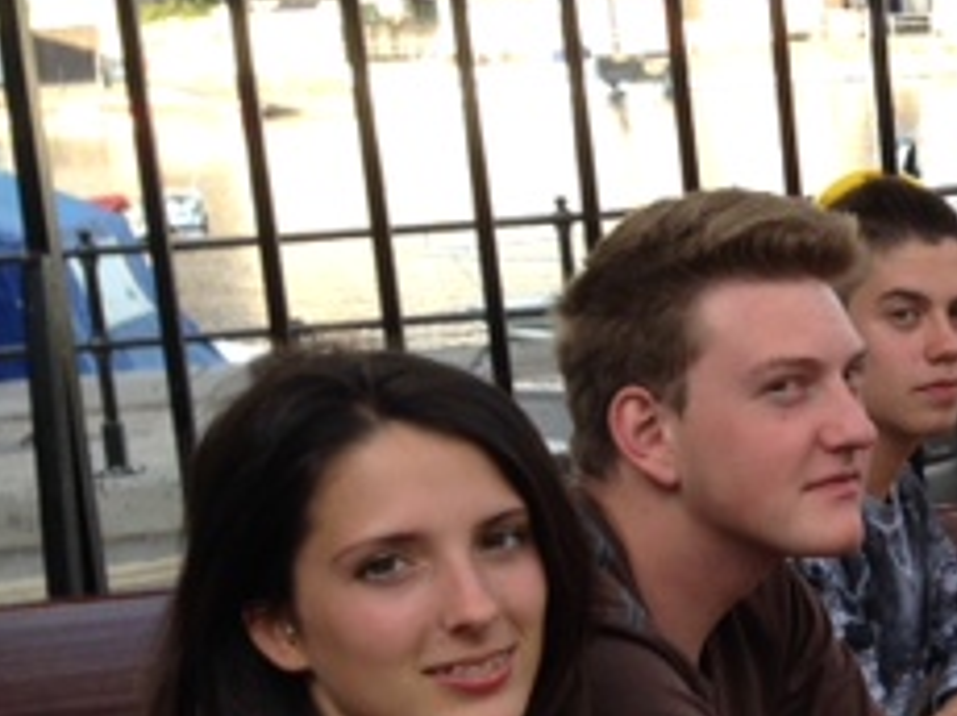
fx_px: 2541
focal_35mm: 92
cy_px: 387
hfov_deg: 19.4
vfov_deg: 16.0
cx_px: 1298
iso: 50
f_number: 2.4
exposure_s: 1/152
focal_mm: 4.12
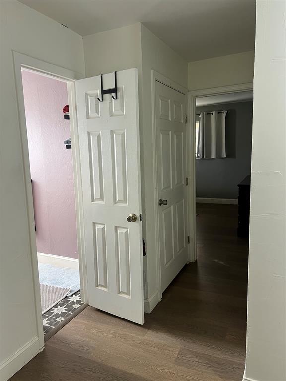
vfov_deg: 67.3
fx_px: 286
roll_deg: +1.0
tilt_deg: -6.5
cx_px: 143
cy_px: 190
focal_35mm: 26
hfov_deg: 53.1
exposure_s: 1/60
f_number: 1.5
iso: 80
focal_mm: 5.7
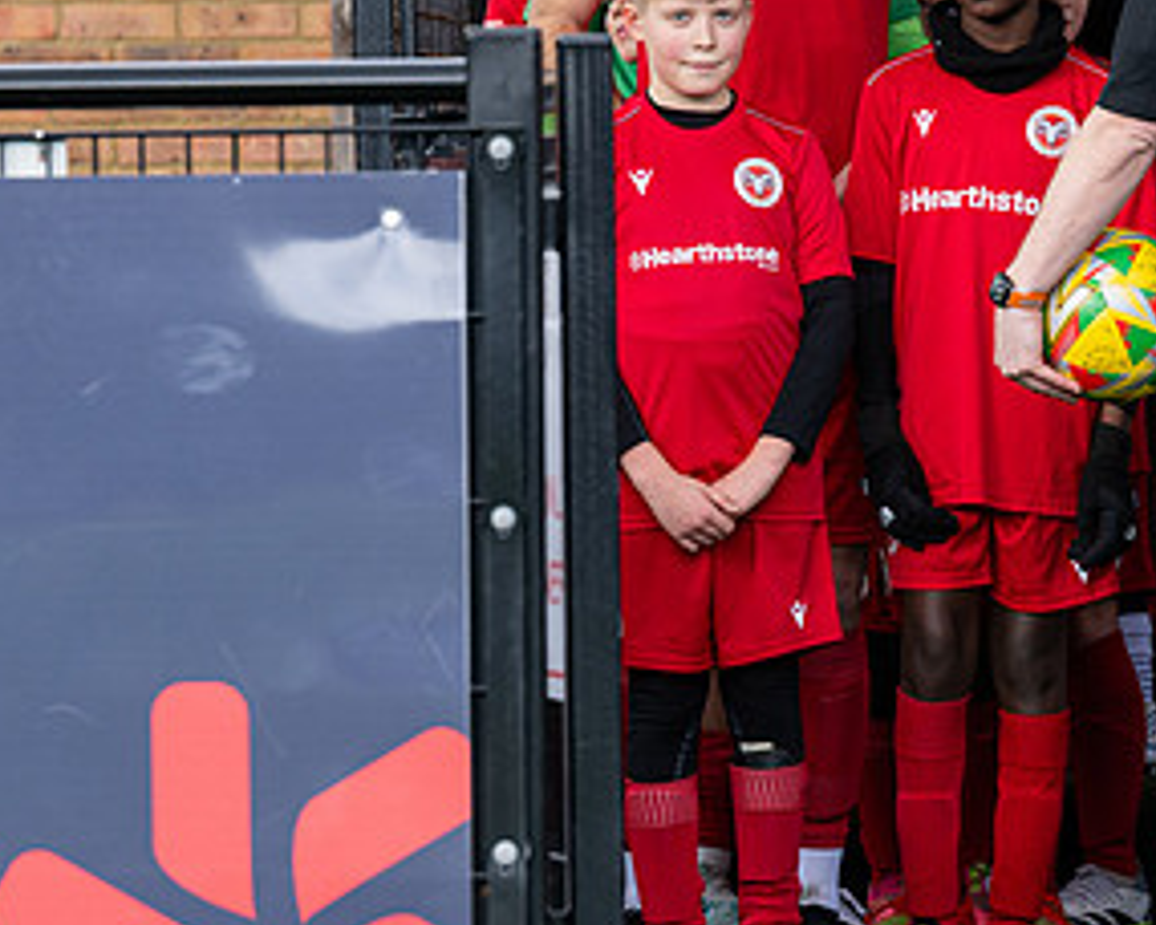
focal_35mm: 356
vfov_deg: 4.3
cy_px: 408
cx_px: 825
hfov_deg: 5.4
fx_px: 12180
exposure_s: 1/320
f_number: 4
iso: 400
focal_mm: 135
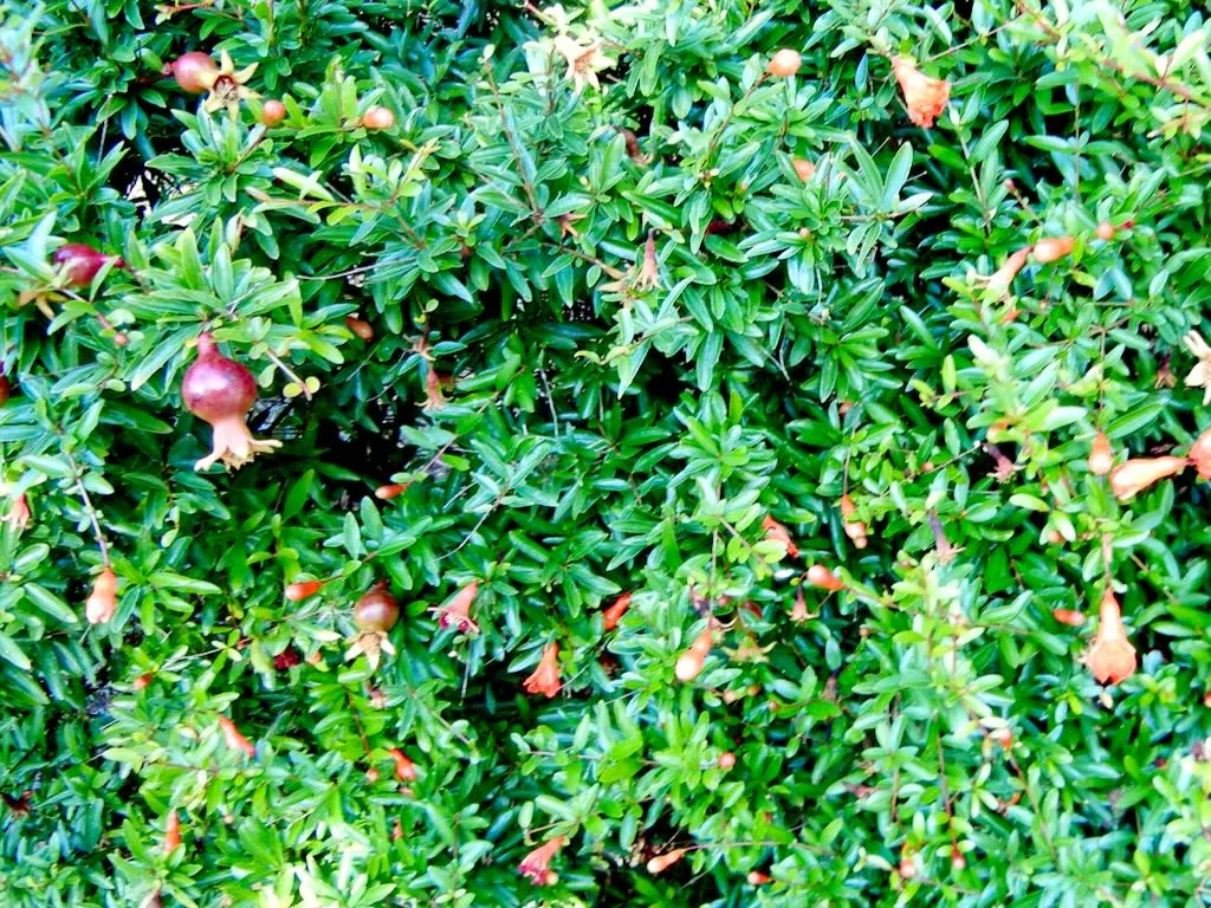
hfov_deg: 60.0
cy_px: 454
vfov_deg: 46.8
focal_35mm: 30
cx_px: 606
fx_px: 1050
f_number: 3.5
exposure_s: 1/38.4
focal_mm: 5.4
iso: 160
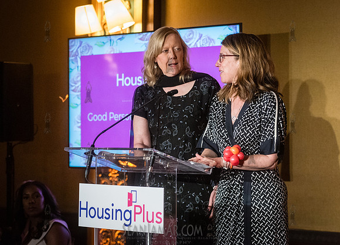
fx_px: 1171
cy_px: 109
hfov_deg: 16.5
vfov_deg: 11.9
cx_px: 203
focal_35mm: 121
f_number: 4
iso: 8000
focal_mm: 100
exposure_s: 1/250
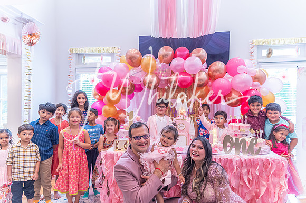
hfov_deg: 73.6
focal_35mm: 24
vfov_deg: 53.0
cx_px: 153
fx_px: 204
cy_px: 102
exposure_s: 1/125
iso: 1600
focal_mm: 24
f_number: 4
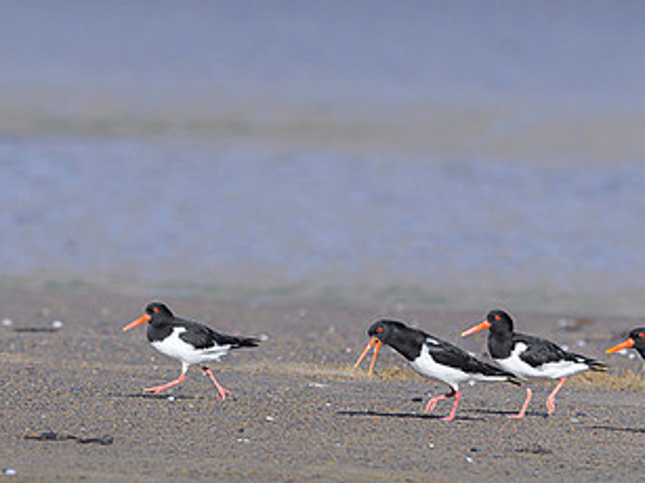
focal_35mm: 1132
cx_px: 347
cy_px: 176
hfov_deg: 1.8
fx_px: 21084
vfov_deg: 1.3
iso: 800
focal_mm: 500
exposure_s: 1/2000
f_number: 8
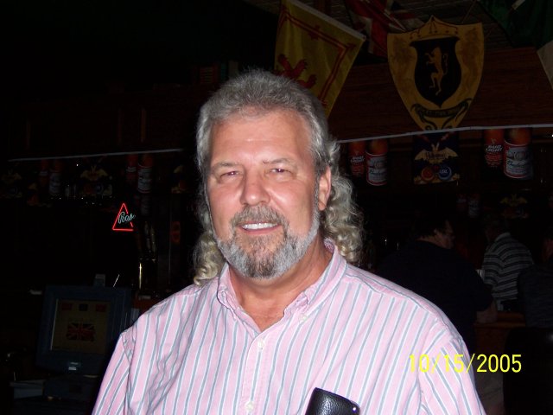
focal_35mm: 60
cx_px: 276
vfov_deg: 24.4
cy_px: 208
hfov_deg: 32.2
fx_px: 959
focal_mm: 10
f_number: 4
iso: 140
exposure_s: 1/90
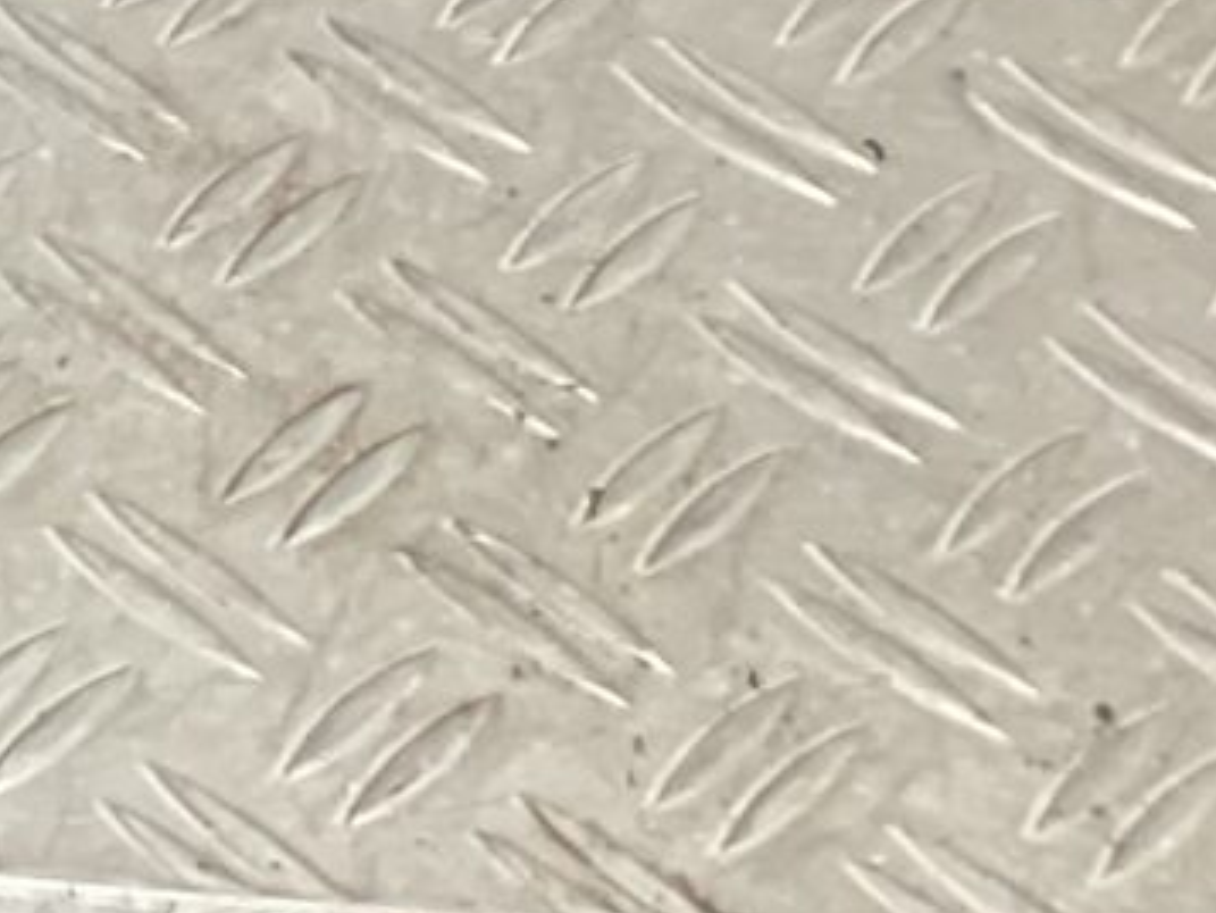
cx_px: -3127
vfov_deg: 6.4
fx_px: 7309
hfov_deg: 7.6
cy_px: -2010
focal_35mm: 208
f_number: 1.8
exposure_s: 1/100
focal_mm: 3
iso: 20
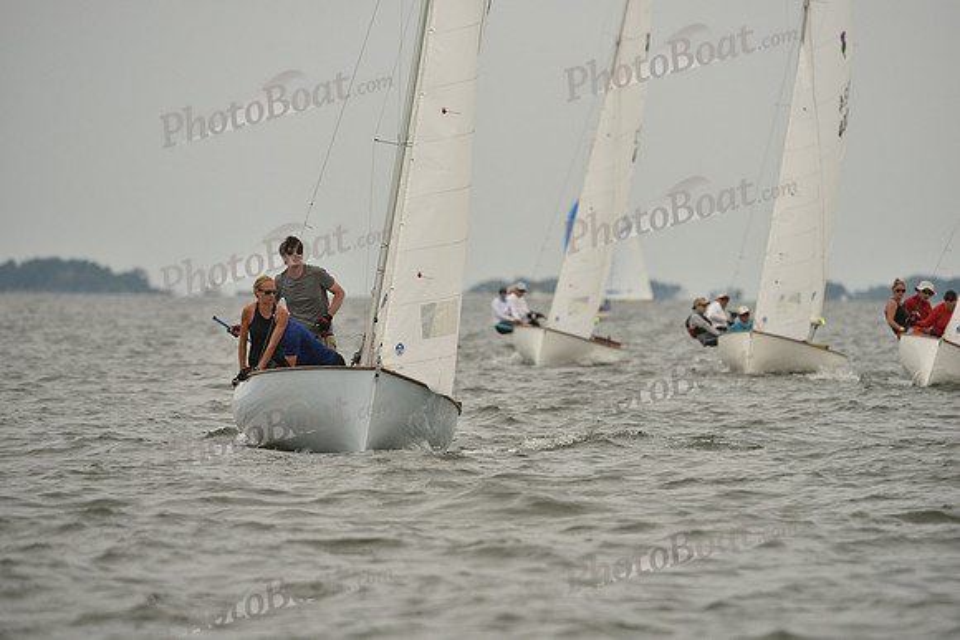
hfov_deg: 5.2
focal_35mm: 400
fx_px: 10669
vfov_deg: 3.4
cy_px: 320
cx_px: 480
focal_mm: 400
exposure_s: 1/1000
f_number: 6.3
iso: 400
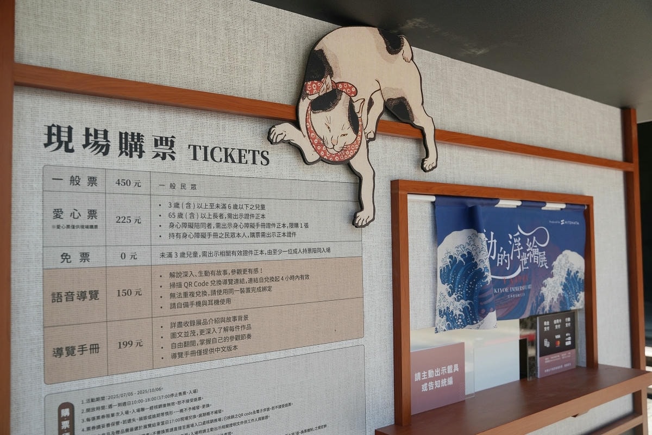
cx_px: 326
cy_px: 218
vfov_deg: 42.3
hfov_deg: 60.3
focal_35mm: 31
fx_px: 561
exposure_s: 1/160
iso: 125
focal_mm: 31
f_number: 4
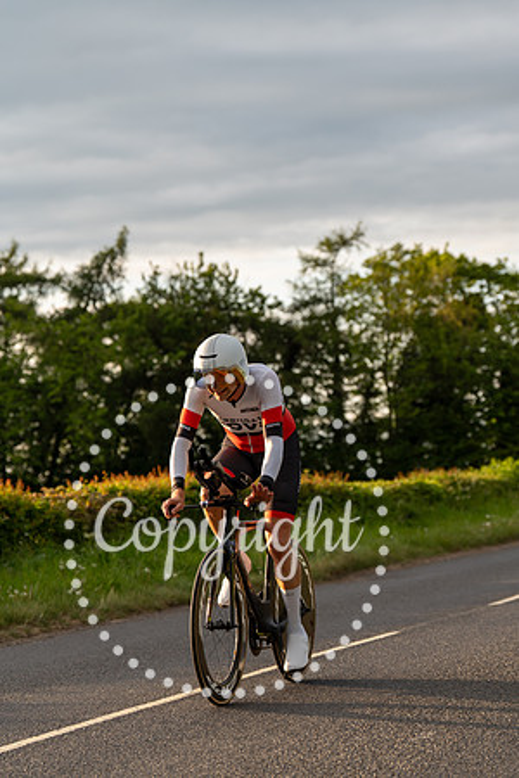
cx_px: 260
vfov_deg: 23.1
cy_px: 389
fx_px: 1903
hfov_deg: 15.5
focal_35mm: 88
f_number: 4
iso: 400
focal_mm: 88
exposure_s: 1/1000
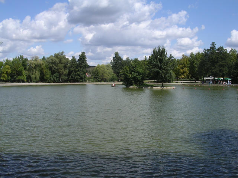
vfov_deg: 37.7
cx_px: 119
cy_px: 89
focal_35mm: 38
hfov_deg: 49.0
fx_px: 261
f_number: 5.6
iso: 100
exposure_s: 1/362
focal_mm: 5.8
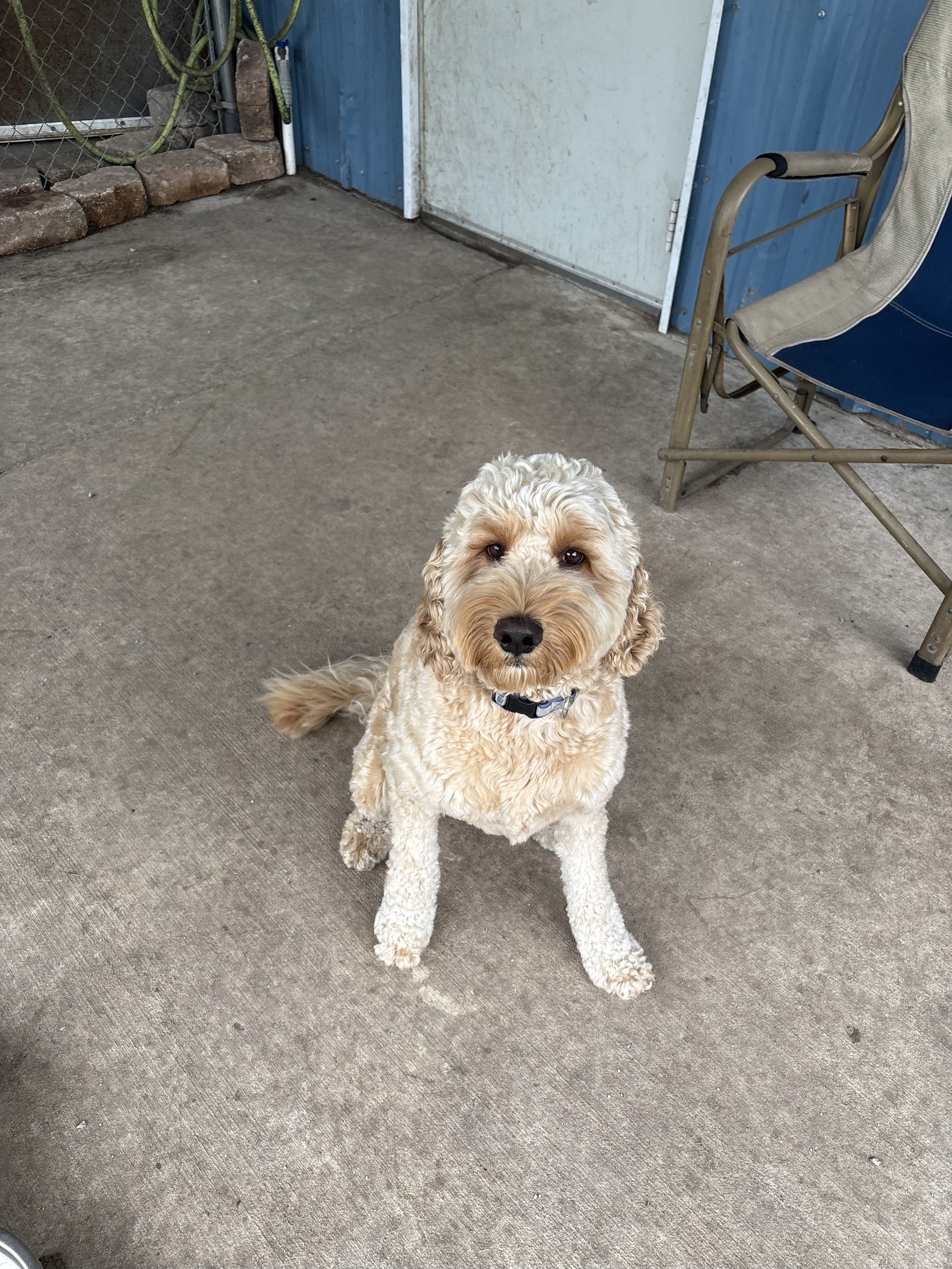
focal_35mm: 26
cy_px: 634
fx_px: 953
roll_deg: -1.8
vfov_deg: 67.3
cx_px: 476
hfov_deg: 53.1
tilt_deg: -43.2
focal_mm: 5.96
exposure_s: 1/763
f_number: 1.6
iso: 50
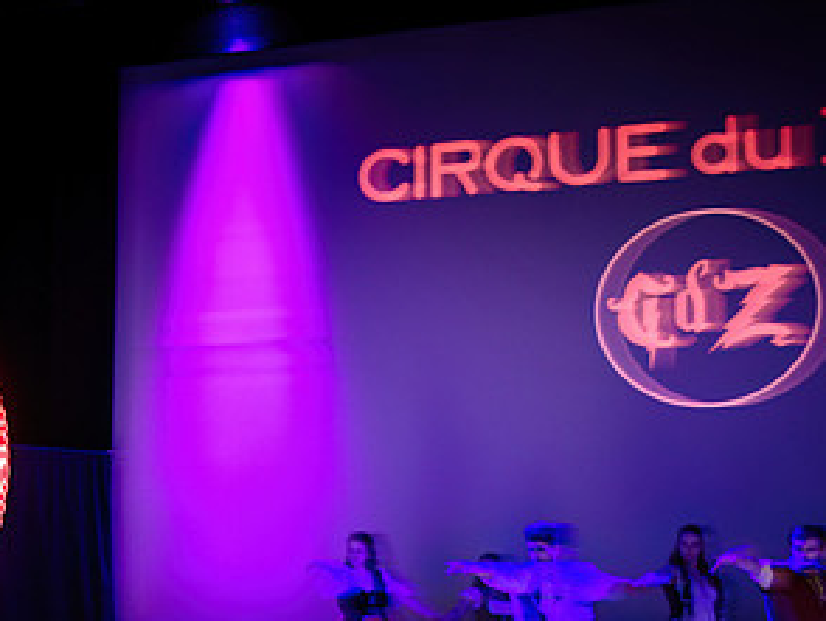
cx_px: 73
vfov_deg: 22.9
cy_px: 508
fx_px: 1505
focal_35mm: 63
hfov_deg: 29.4
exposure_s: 1/4
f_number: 2.8
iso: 64
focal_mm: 29
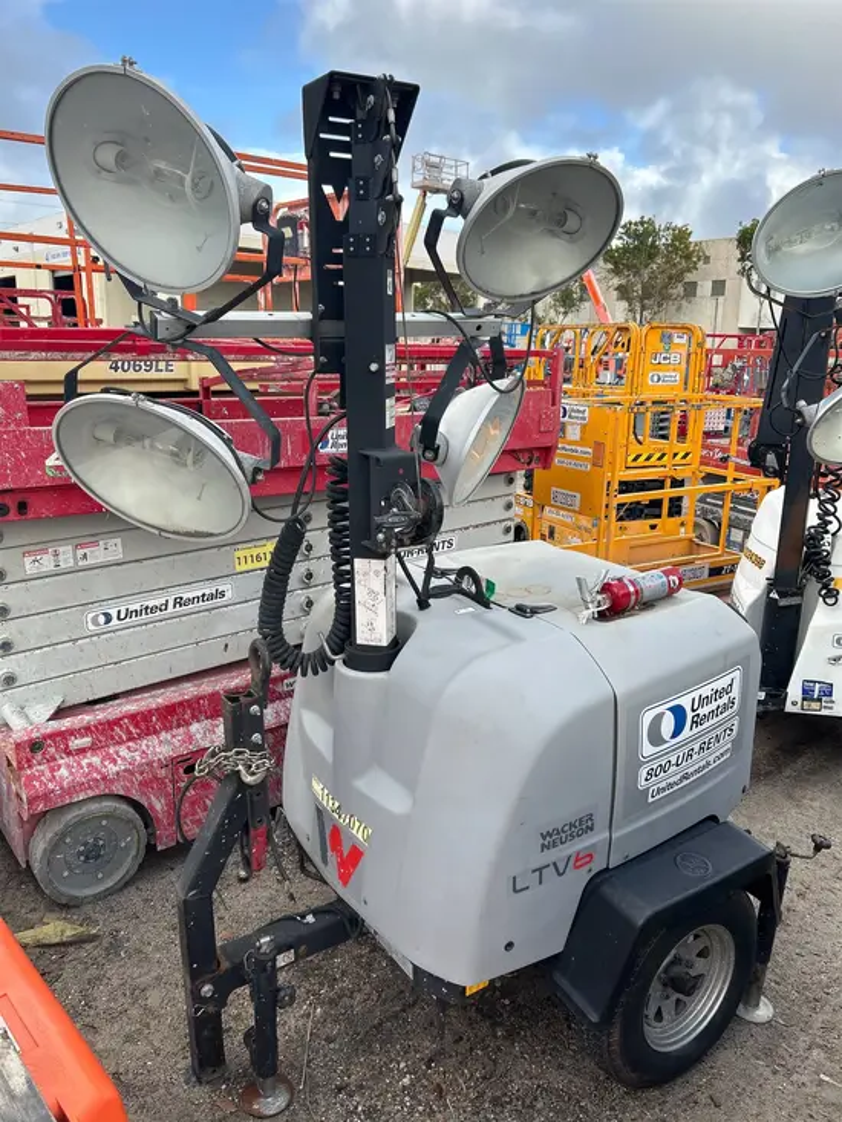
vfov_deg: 67.3
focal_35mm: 26
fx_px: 843
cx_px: 421
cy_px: 561
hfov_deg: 53.1
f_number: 1.5
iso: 50
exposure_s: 1/1311
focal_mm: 5.7
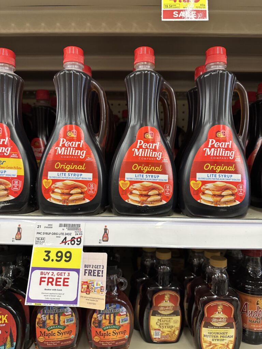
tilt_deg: -3.7
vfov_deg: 71.6
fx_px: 242
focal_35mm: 24
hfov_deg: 56.8
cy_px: 174
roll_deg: -2.9
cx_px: 131
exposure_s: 1/60
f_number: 1.78
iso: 200
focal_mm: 6.86
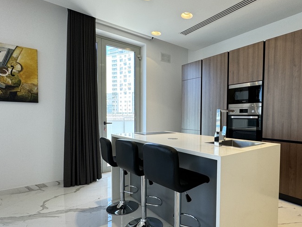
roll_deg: -1.0
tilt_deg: -2.8
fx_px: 192
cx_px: 189
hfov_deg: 75.0
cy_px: 127
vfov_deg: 60.9
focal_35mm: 22
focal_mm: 2.22
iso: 80
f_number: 2.2
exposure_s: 1/100
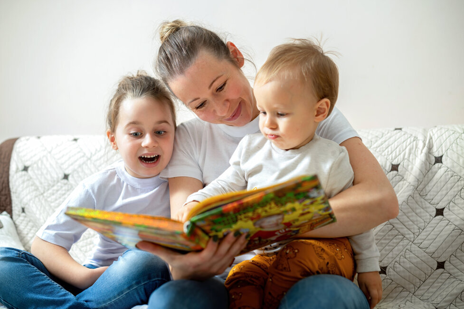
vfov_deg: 27.0
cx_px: 232
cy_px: 154
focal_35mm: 50
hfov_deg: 39.6
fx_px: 644
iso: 100
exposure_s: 1/200
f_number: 2.5
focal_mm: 50
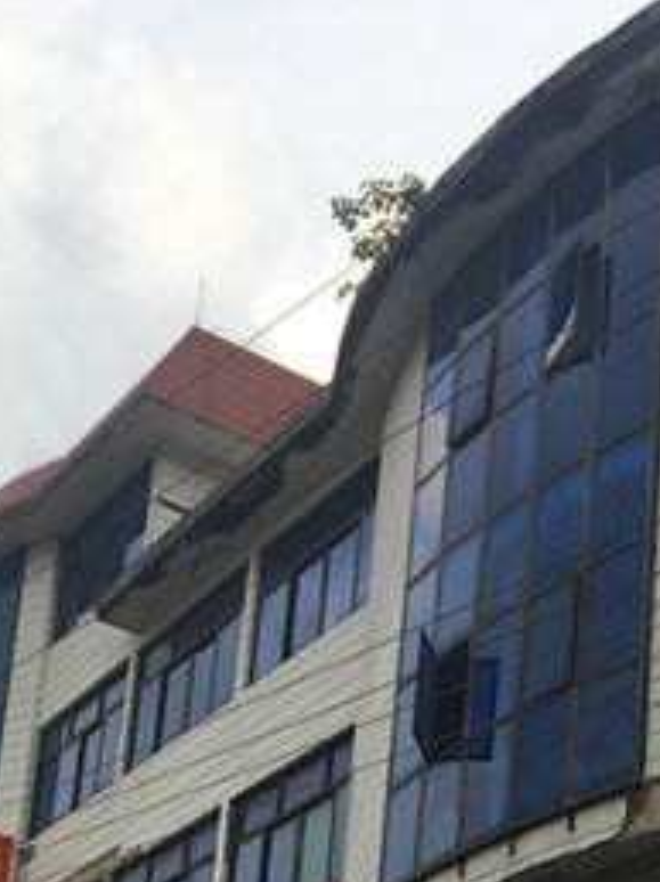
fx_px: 1910
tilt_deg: +14.9
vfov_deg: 23.4
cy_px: 1108
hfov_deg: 19.5
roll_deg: -6.7
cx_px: 174
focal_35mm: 75
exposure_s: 1/499
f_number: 2.2
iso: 25
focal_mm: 4.15
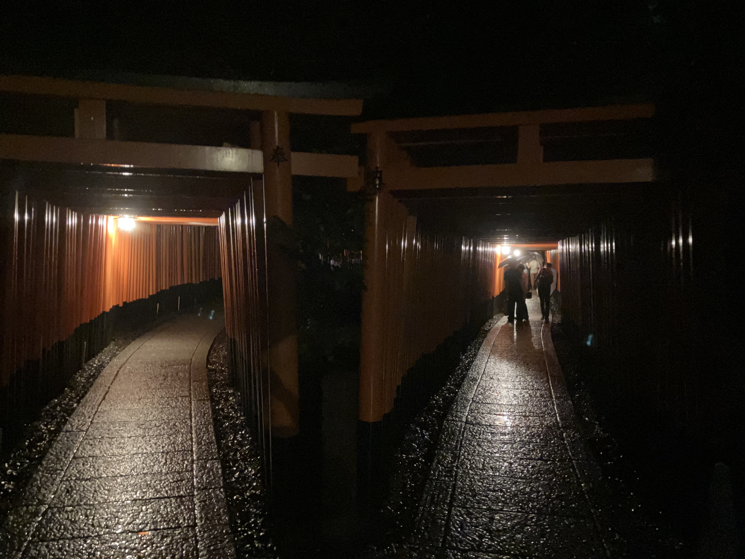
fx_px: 603
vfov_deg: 49.7
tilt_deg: +0.9
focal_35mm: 28
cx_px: 372
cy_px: 280
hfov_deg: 63.4
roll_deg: -1.1
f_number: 1.8
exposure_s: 1/4
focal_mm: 3.99
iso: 2000
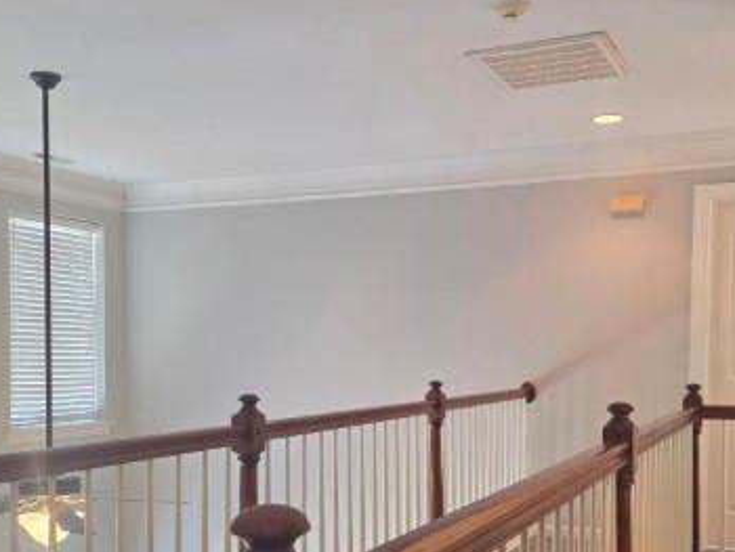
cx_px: 372
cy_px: 384
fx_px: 892
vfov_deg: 34.0
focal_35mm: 42
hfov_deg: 44.8
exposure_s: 1/120
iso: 320
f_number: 1.7
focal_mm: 6.3
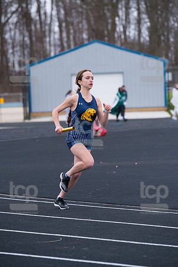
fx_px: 1409
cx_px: 89
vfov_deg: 10.8
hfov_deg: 7.2
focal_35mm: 190
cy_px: 134
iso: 2000
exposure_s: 1/1600
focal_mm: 190
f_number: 5
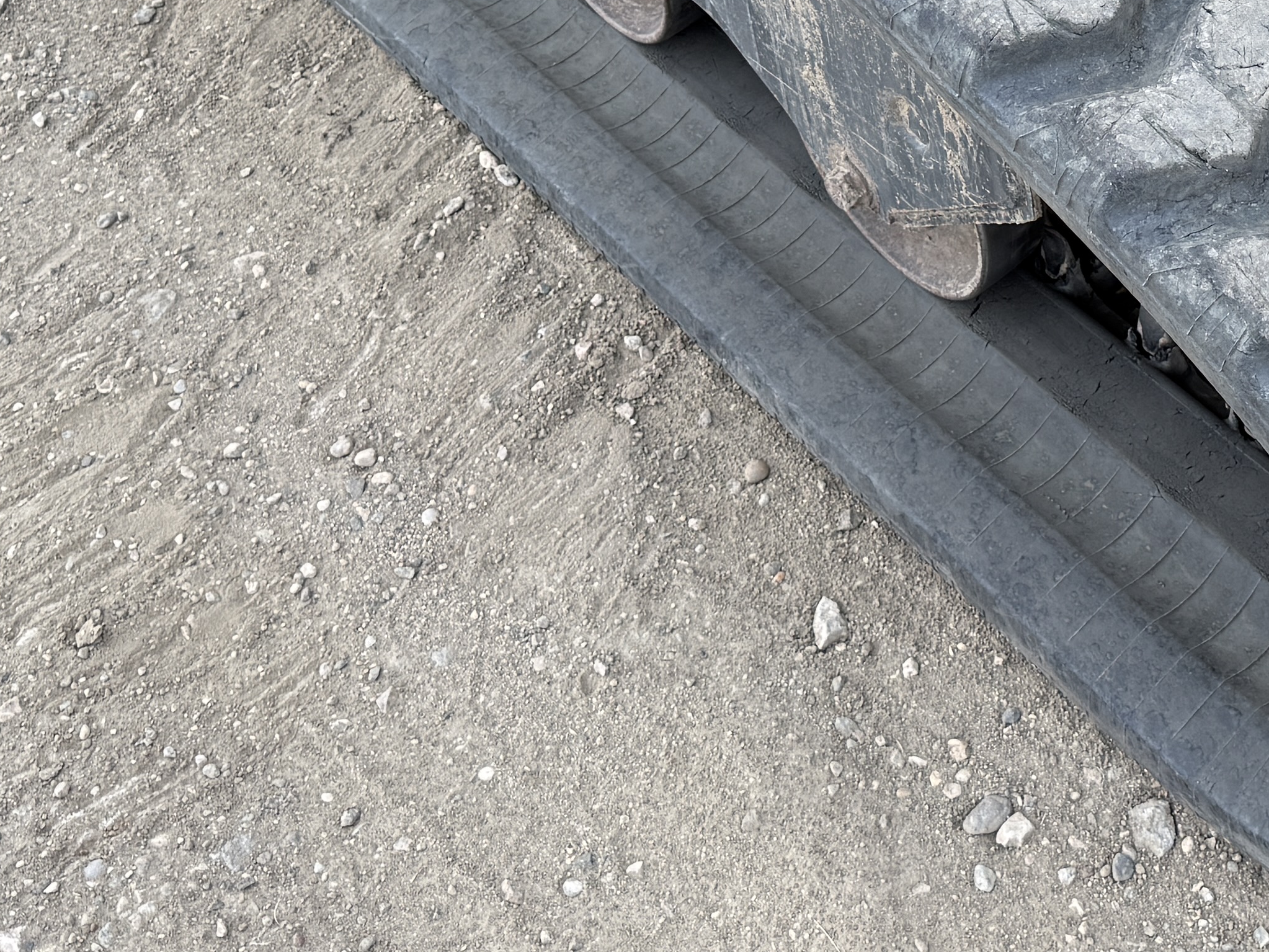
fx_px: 2456
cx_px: 979
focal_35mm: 67
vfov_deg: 20.8
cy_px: -119
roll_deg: +5.9
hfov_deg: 28.5
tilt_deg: -38.5
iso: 64
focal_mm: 6.76
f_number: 1.78
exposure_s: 1/200
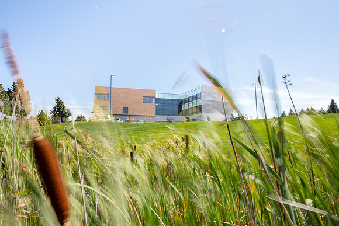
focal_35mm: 25
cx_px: 170
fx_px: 235
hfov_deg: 71.5
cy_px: 113
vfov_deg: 51.4
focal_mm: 24
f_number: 22
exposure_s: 1/10
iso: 50
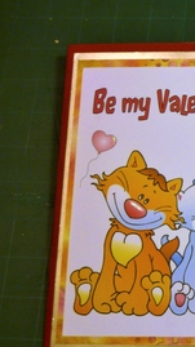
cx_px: 270
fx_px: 470
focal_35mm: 51
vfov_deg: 40.5
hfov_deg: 20.8
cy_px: 197
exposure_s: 1/15
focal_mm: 5
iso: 100
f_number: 3.1
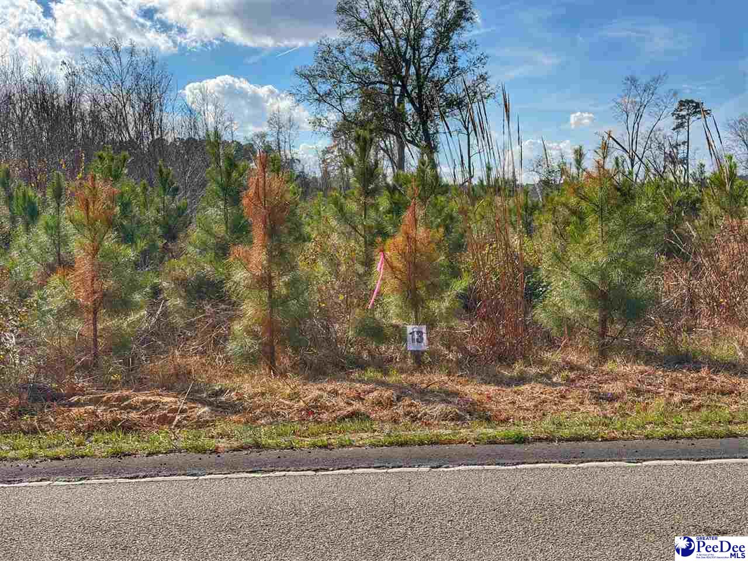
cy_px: 280
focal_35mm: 48
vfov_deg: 30.3
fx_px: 1037
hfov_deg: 39.7
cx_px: 374
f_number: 1.78
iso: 100
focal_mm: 6.76
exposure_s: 1/7143
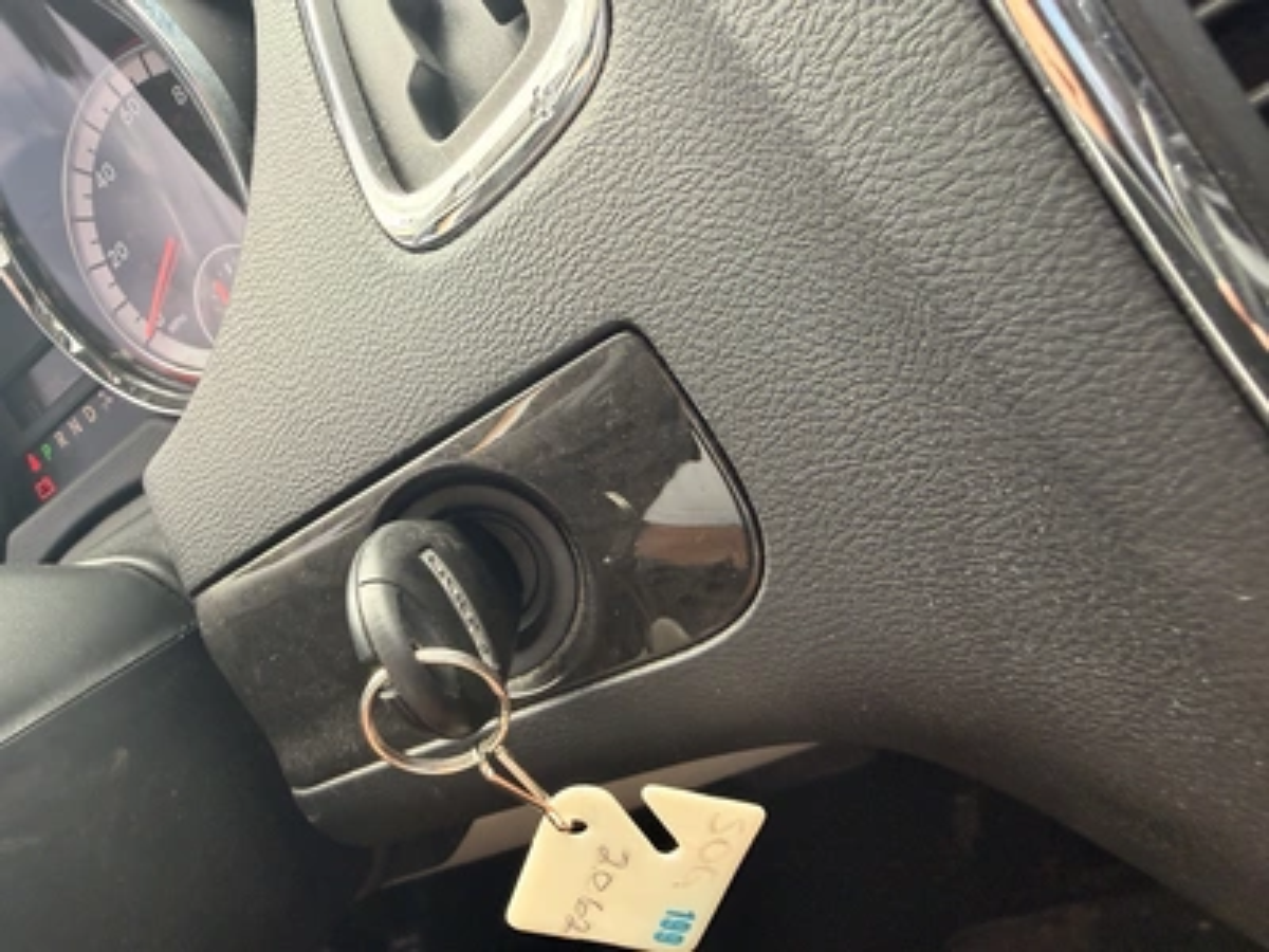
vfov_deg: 56.8
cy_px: 476
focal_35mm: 24
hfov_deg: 71.6
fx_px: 880
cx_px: 634
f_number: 2.2
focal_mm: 2.22
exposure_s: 1/121
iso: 200
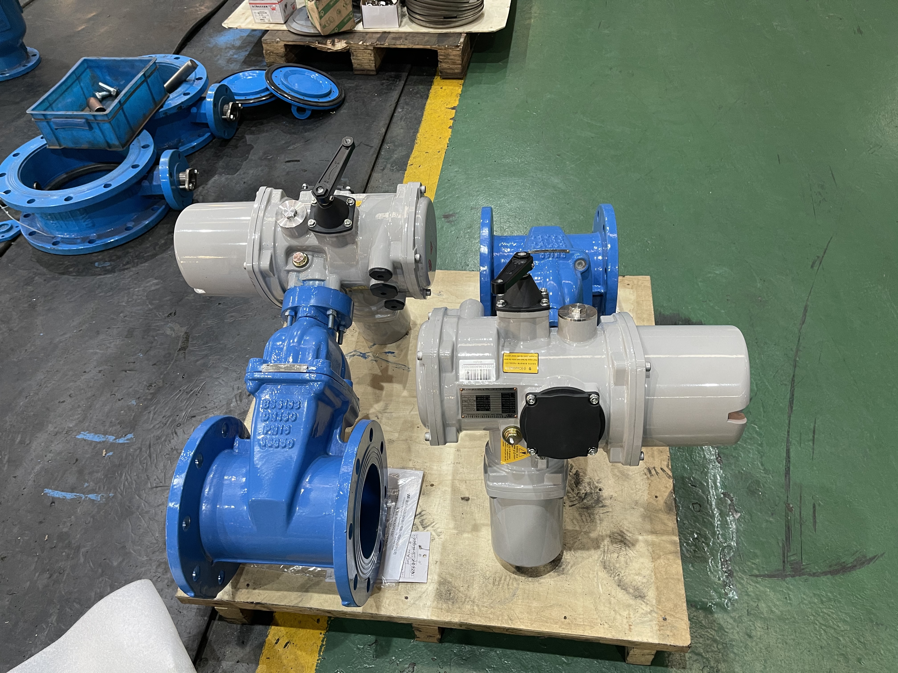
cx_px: 449
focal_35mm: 26
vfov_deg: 53.1
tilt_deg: -47.3
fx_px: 674
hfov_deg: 67.3
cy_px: 336
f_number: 1.6
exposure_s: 1/50
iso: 125
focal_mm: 5.1
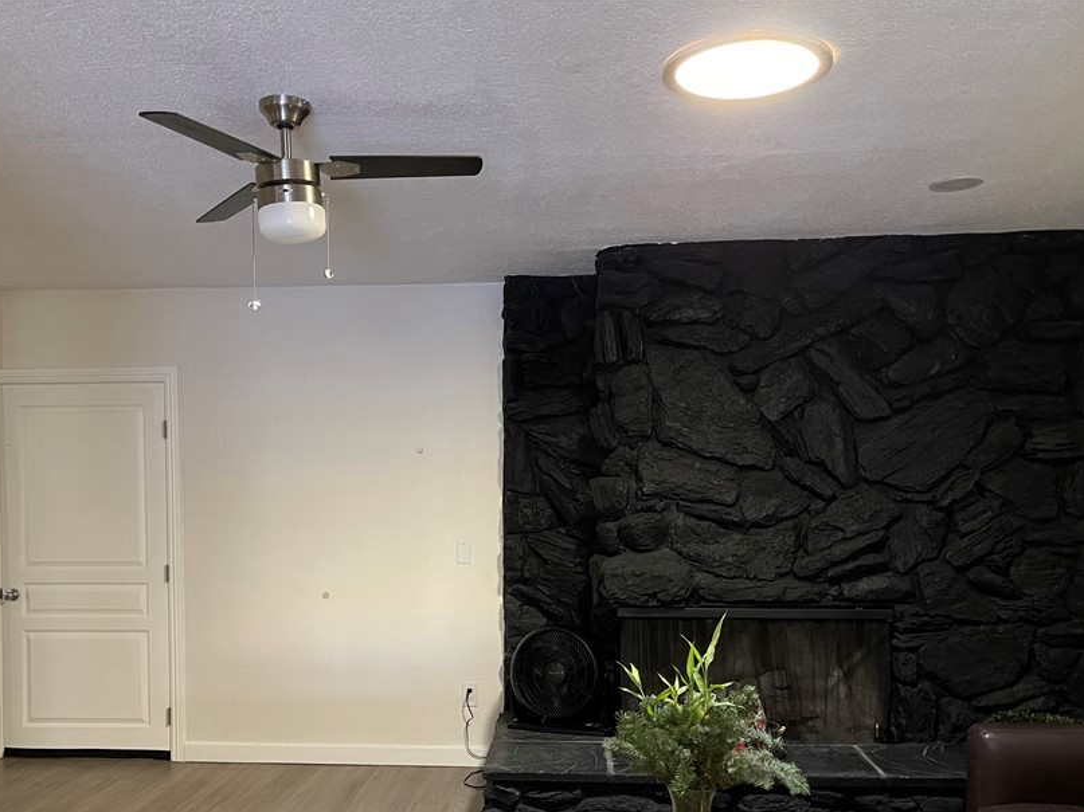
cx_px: 497
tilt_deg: -2.5
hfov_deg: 55.3
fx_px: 1033
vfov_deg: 42.6
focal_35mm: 33
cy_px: 513
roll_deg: -0.3
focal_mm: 5.1
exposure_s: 1/30
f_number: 1.6
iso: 640
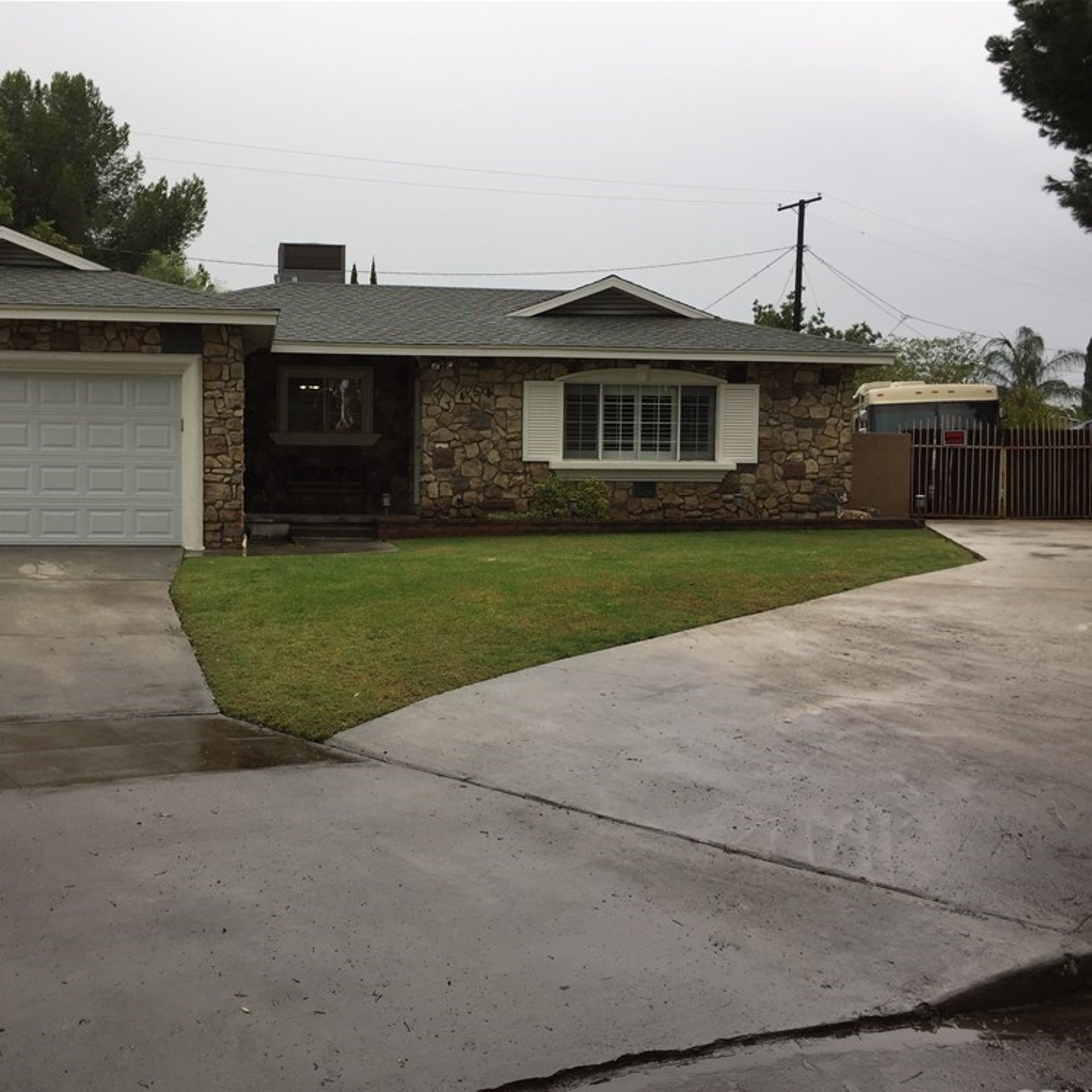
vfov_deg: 47.2
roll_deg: -0.2
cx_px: 383
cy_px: 558
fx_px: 1249
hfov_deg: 46.6
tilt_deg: -3.4
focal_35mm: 35
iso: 32
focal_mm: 4.15
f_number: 2.2
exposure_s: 1/271
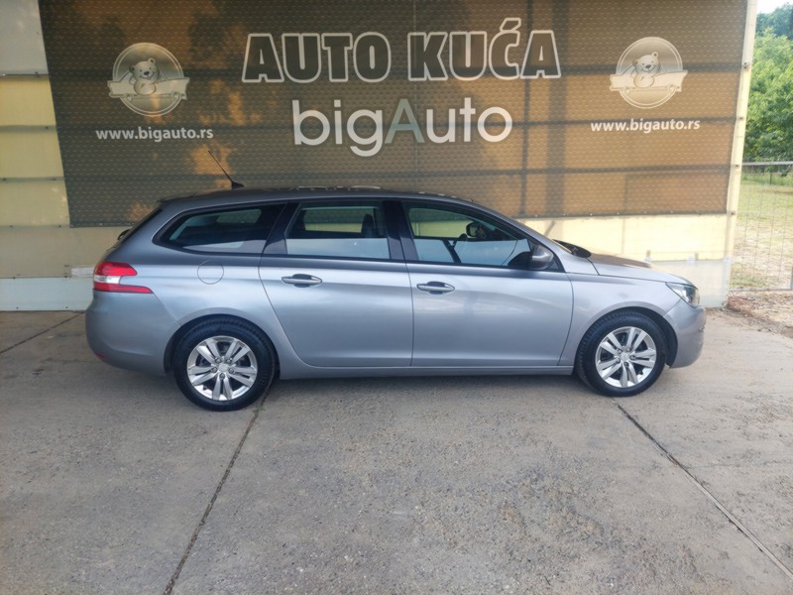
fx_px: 573
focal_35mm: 25
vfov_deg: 54.9
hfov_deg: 69.4
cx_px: 396
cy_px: 298
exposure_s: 1/280
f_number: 1.8
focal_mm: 5.23
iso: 40
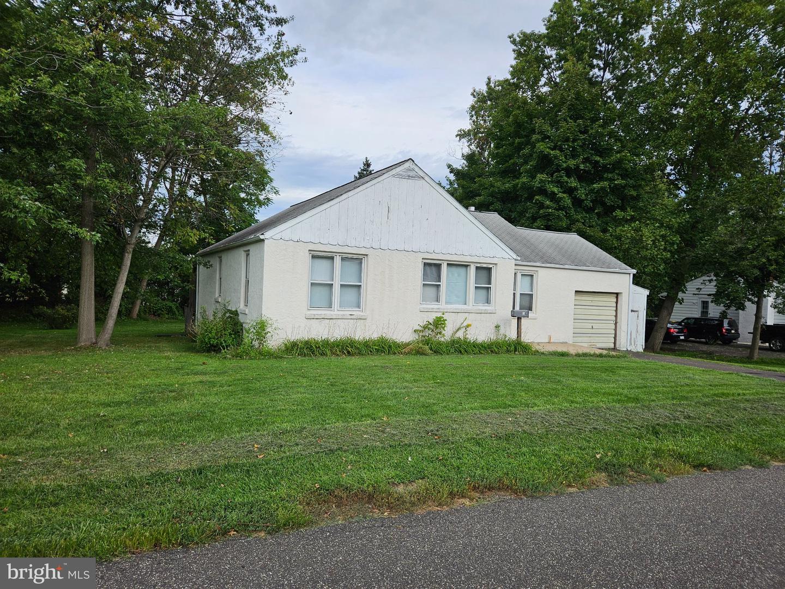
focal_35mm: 23
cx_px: 392
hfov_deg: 73.9
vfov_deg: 58.9
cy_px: 294
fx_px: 522
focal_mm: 5.4
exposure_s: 1/1102
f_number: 1.8
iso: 25
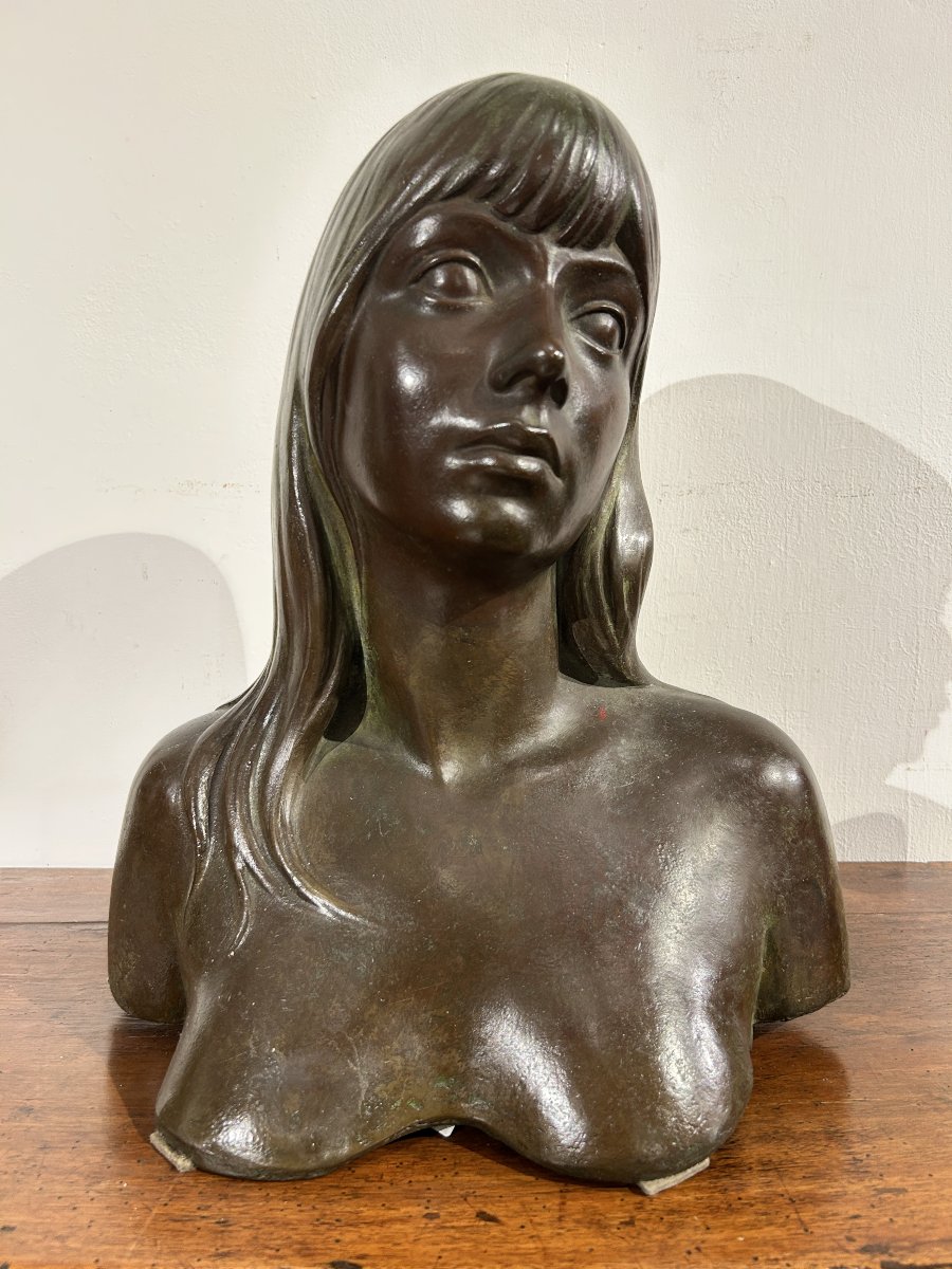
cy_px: 634
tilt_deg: -5.2
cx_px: 476
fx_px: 953
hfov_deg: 53.1
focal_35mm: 26
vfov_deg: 67.3
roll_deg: -0.4
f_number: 1.5
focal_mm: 5.7
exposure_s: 1/50
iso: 100
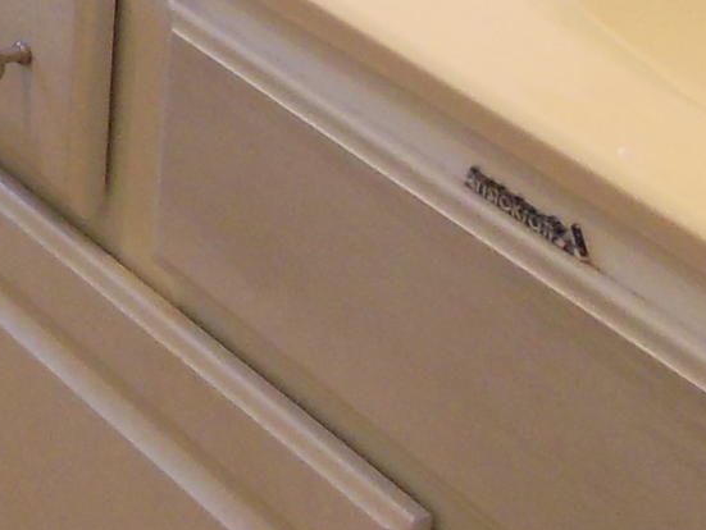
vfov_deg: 9.8
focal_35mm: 136
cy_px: -659
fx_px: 2776
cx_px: -538
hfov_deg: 13.2
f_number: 3.5
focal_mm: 4.5
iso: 320
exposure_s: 1/30
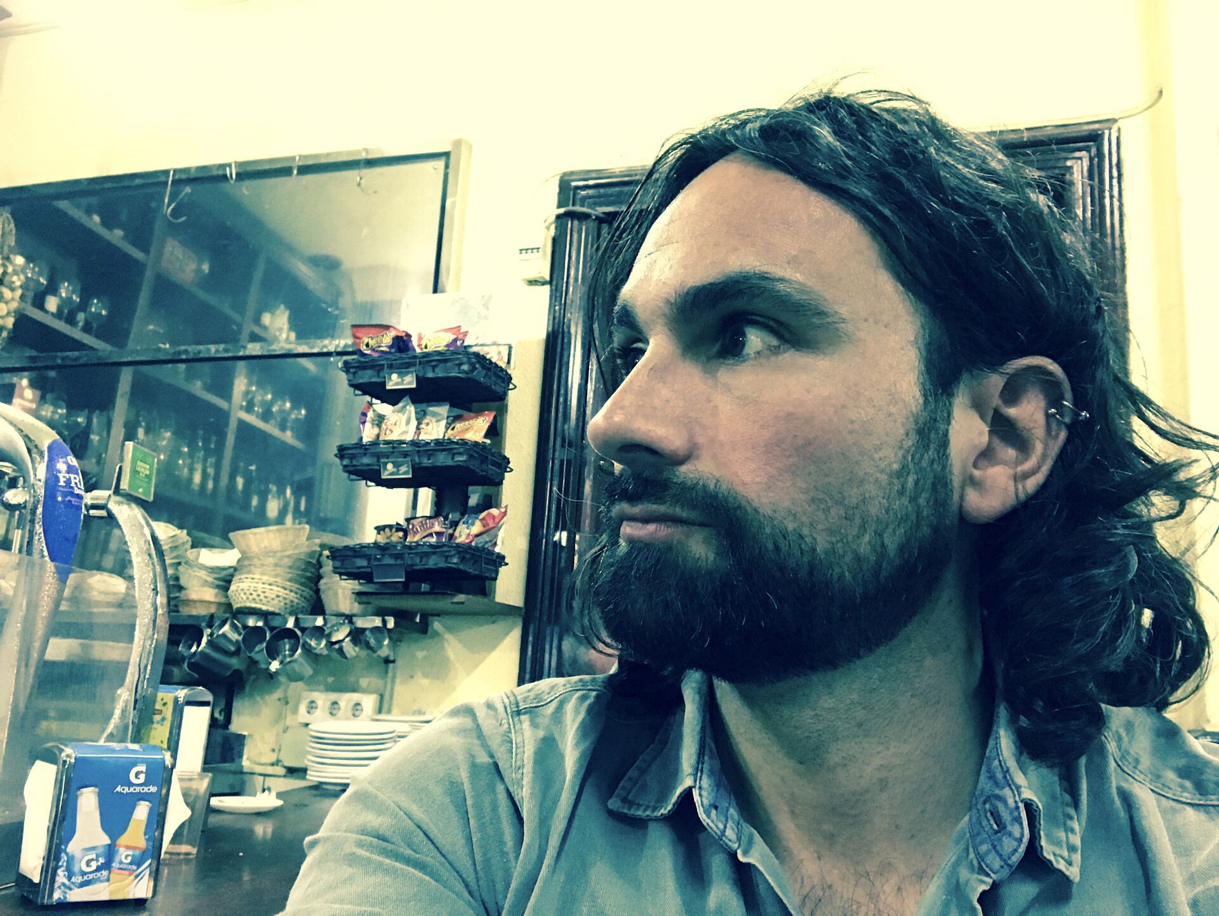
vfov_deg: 44.2
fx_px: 1127
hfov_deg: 56.8
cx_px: 610
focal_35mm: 32
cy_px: 458
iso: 640
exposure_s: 1/17
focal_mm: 2.87
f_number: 2.2
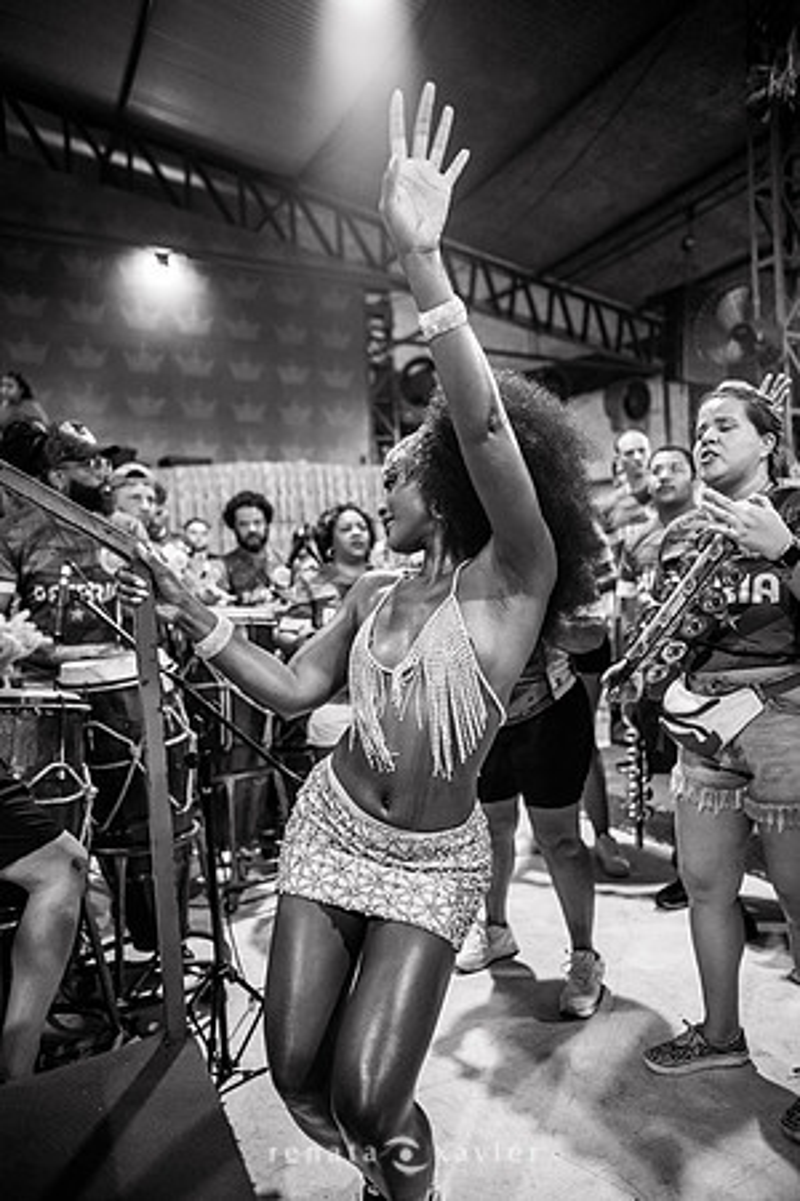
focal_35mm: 24
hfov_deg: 53.1
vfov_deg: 73.7
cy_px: 600
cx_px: 400
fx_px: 800
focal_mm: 24
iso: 1600
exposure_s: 1/320
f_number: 1.8
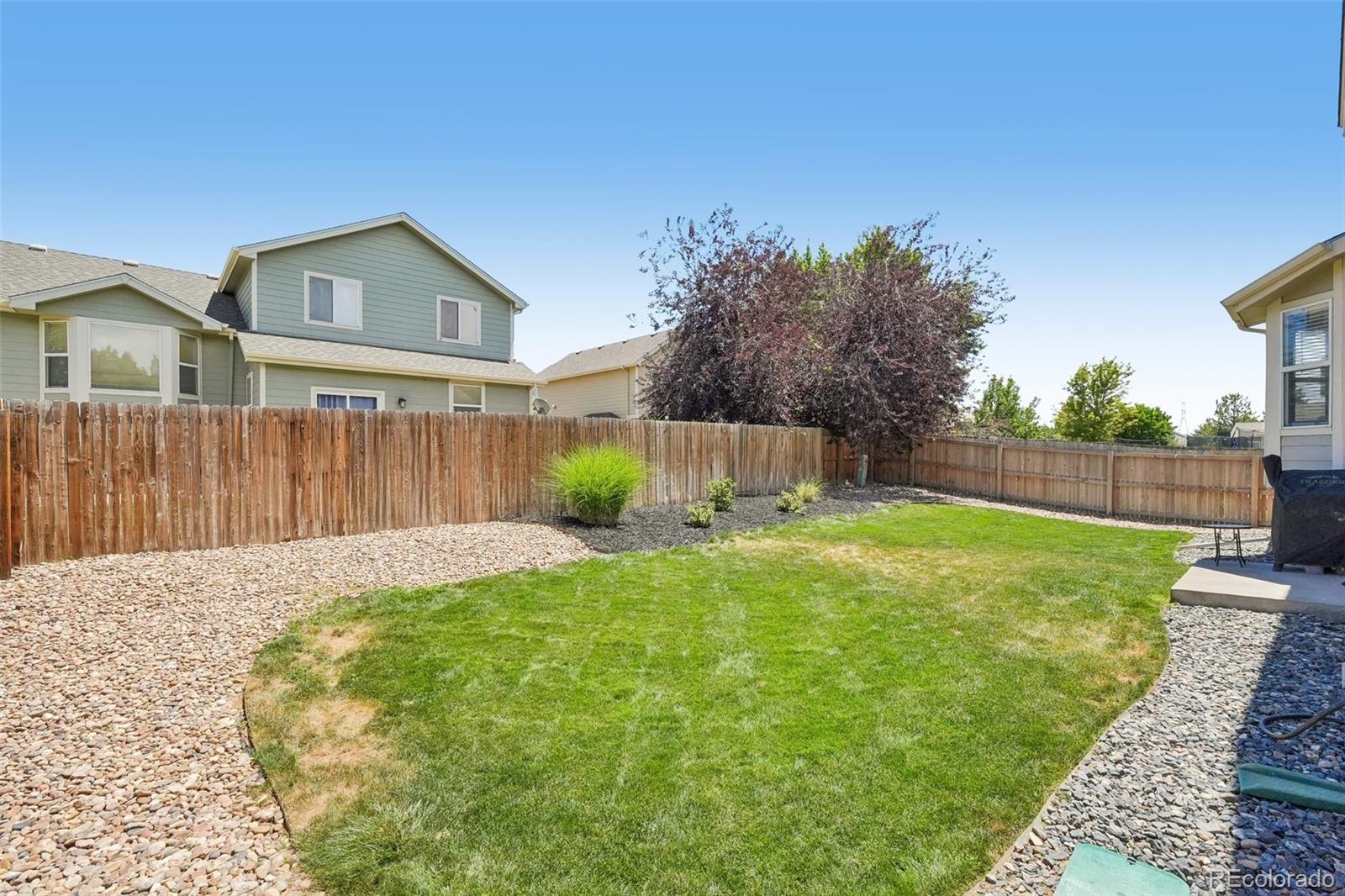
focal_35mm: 15
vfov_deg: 77.3
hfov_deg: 100.4
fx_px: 560
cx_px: 672
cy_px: 448
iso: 800
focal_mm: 10
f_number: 8
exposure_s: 1/1250
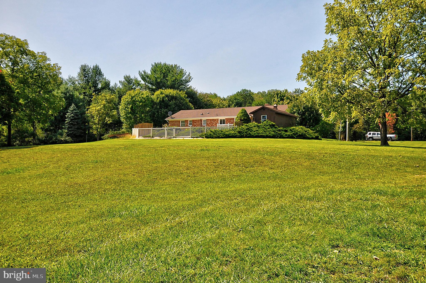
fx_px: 425
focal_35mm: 36
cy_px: 142
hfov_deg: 53.2
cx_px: 213
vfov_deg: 36.8
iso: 800
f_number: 8
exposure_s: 1/1600
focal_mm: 24
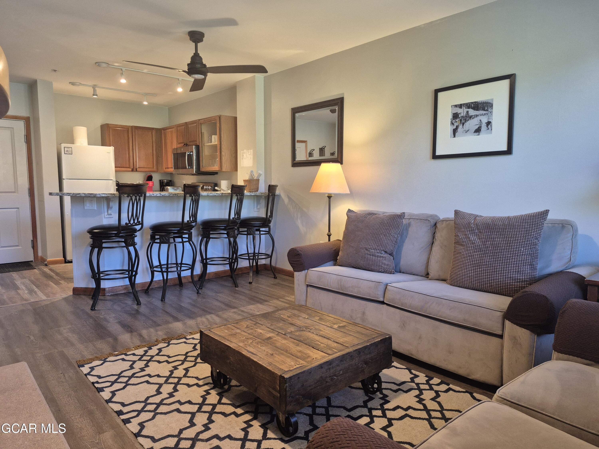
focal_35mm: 23
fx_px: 398
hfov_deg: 73.9
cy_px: 224
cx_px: 300
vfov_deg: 58.9
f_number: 1.8
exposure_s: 1/120
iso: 500
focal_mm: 5.4
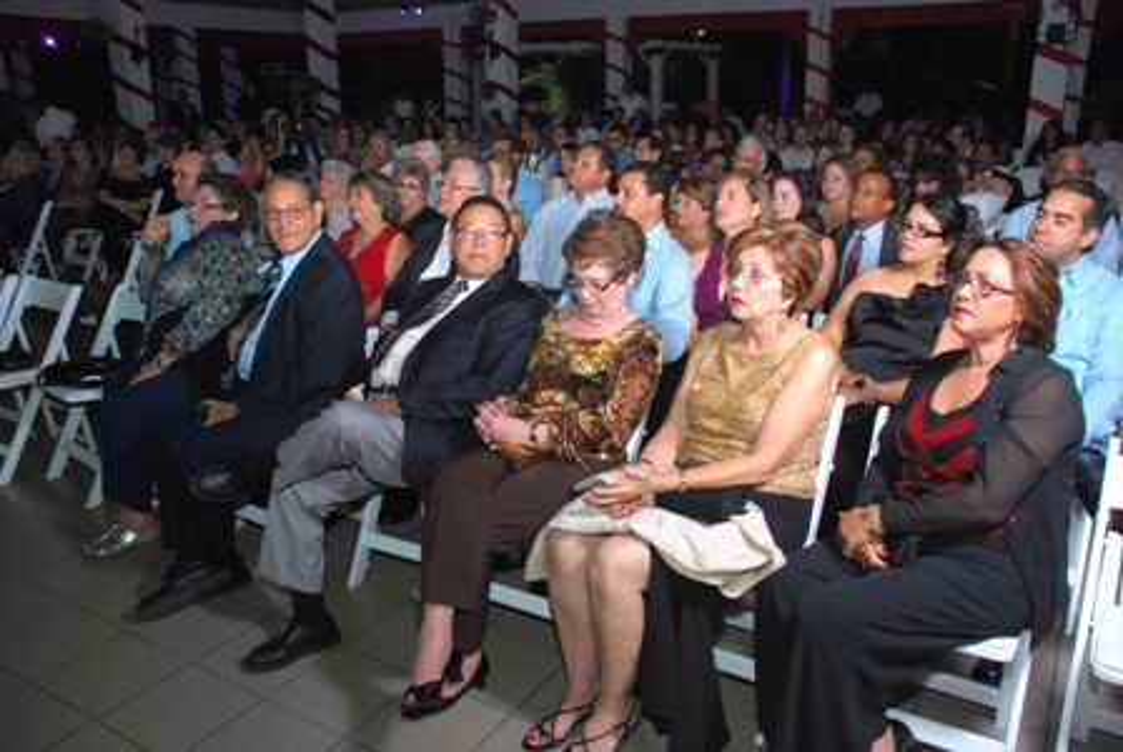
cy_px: 376
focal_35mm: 30
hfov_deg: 61.9
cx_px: 562
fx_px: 937
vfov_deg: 43.7
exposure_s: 1/60
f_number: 5
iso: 160
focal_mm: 20
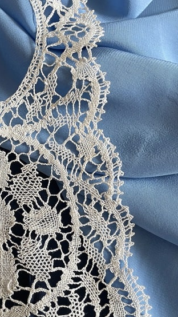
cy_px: 141
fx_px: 394
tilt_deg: -72.4
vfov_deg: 43.6
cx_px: 0
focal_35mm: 47
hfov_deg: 24.3
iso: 100
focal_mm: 4.2
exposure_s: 1/50
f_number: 1.6
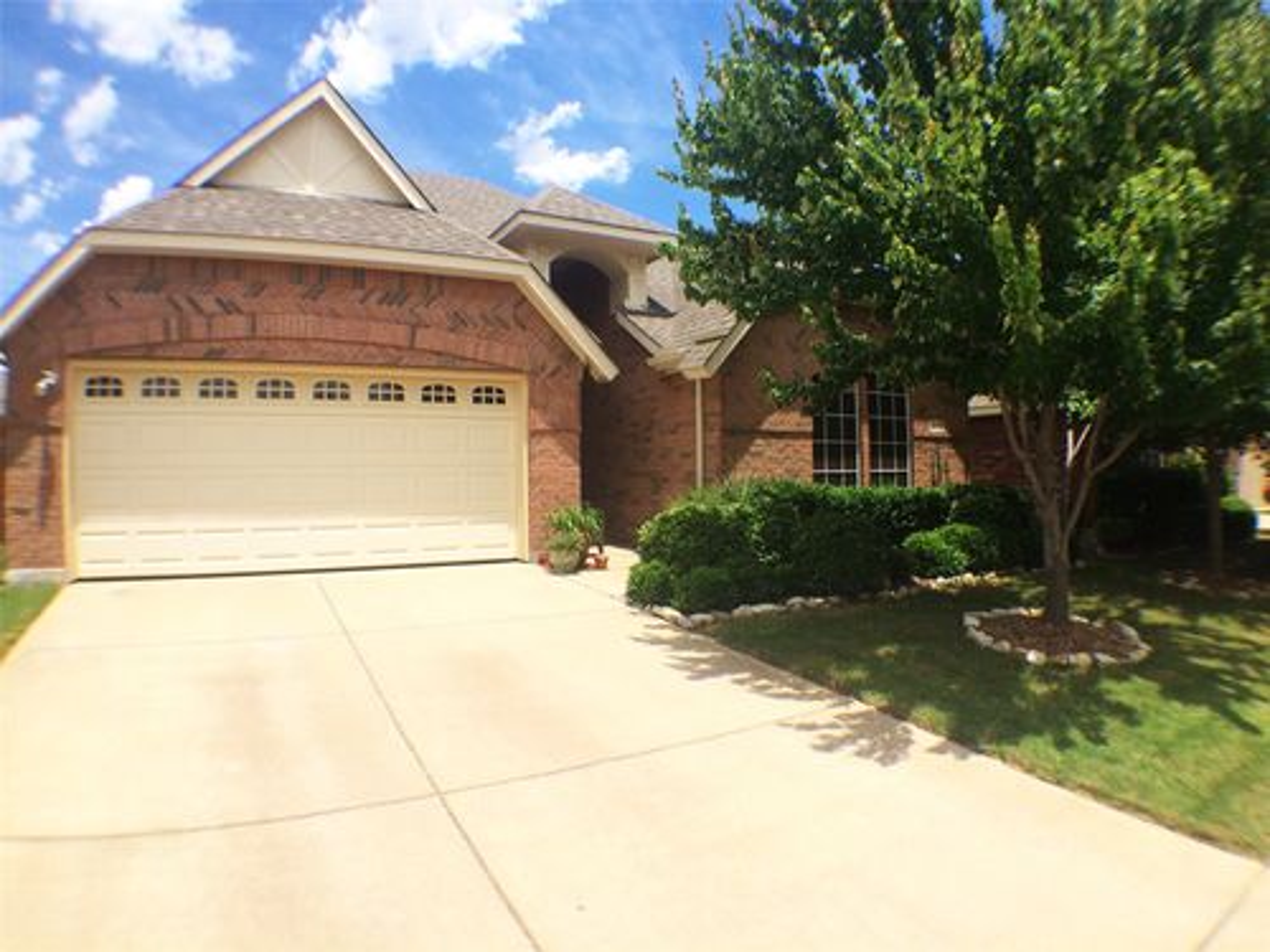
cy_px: 476
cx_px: 635
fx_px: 1064
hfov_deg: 61.7
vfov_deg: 48.2
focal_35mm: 29
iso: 32
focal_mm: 4.15
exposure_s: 1/1709
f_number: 2.2
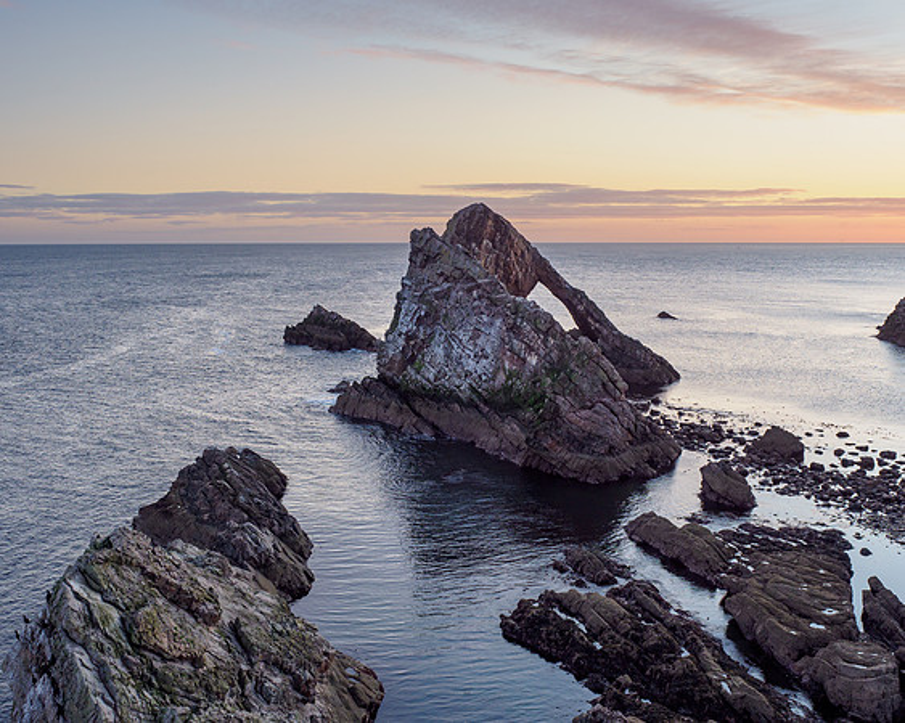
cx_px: 486
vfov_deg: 41.2
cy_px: 361
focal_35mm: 36
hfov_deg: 50.3
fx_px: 962
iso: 200
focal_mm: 17
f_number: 7.1
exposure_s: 1/15
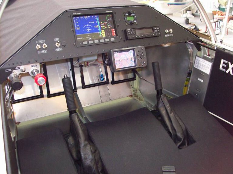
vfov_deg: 39.7
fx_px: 242
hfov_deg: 51.4
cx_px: 116
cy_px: 87
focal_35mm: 36
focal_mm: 6
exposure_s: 1/45.3
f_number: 2.7
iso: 200
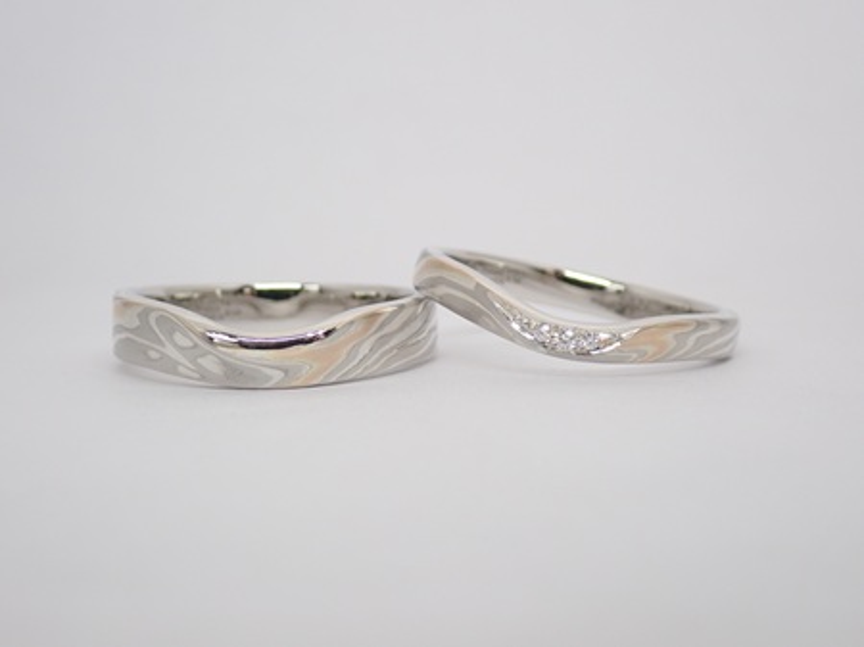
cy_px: 324
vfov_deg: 18.0
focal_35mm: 82
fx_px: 2046
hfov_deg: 23.8
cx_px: 432
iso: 200
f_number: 4.3
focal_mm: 14.62
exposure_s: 1/125
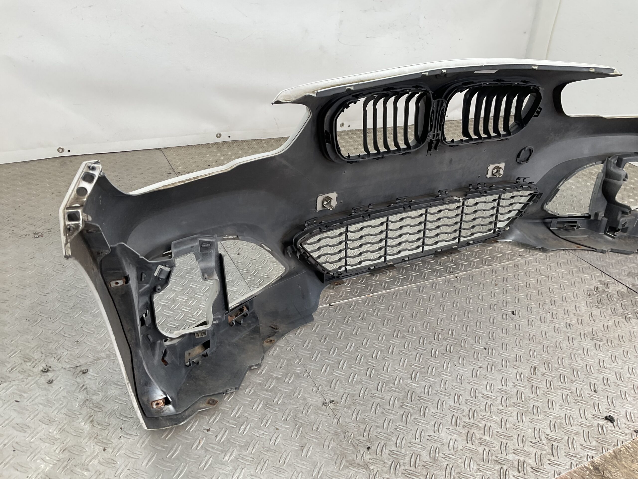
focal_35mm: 29
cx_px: 319
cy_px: 240
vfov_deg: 48.2
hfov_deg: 61.7
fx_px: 534
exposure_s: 1/120
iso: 20
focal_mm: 3
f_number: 1.8
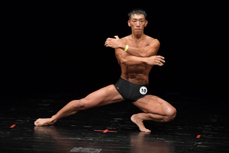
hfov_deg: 4.6
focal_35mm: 450
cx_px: 114
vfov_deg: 3.1
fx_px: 2861
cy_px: 76
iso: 3200
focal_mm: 300
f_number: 5.6
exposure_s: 1/400
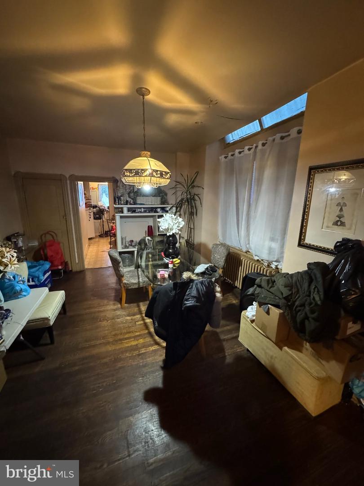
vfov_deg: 102.1
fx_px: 196
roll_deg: +0.8
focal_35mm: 14
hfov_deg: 85.7
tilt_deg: -13.1
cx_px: 182
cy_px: 243
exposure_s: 1/40
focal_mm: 2.22
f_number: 2.2
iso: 1600
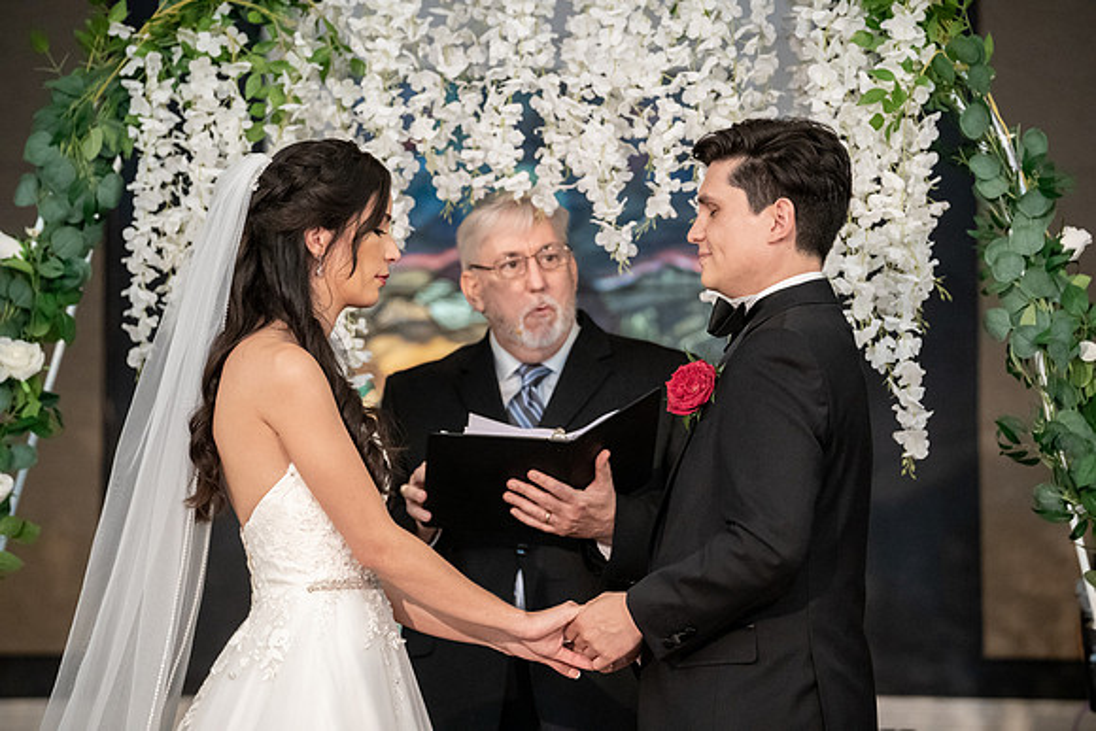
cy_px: 366
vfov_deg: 8.1
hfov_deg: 12.1
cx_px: 548
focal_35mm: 170
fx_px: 5177
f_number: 4
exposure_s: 1/250
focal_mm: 170
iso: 8000
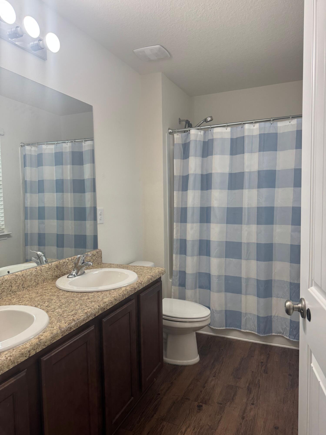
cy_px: 218
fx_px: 301
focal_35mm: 24
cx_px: 163
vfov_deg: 71.6
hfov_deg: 56.8
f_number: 1.78
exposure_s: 1/120
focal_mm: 6.76
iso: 125
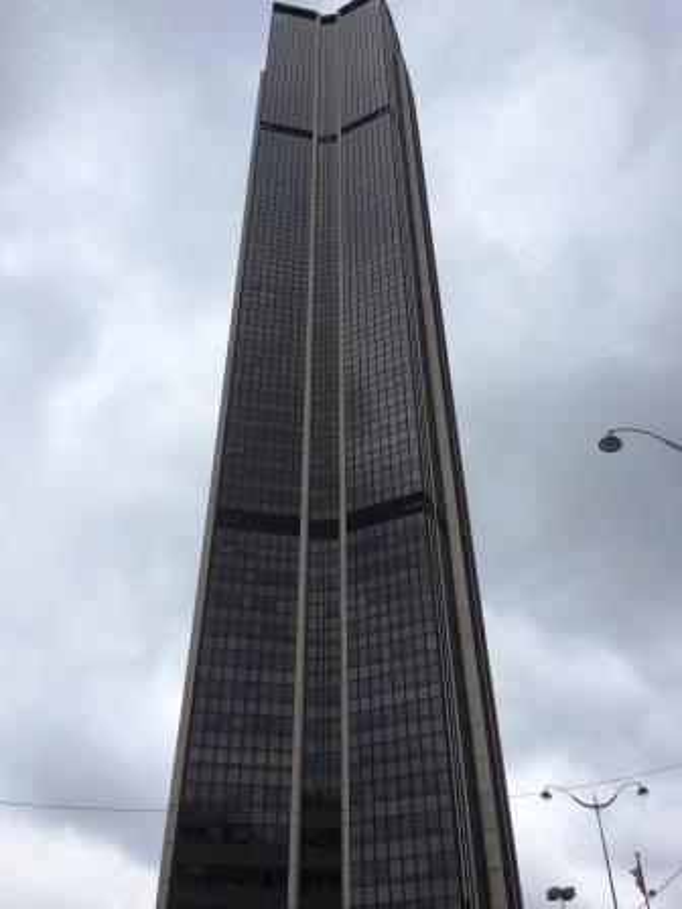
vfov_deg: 61.7
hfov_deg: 48.2
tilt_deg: +37.9
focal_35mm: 29
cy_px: 454
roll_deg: +1.7
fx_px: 762
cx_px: 341
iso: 32
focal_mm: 4.15
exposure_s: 1/1026
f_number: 2.2
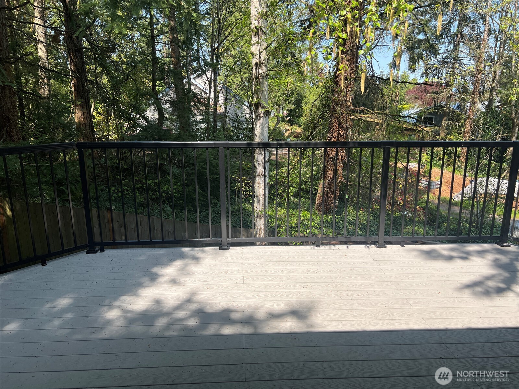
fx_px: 390
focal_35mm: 26
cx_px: 260
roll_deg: -0.2
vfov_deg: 53.1
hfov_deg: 67.3
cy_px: 194
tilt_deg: -13.8
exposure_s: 1/1808
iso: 50
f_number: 1.5
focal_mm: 5.7
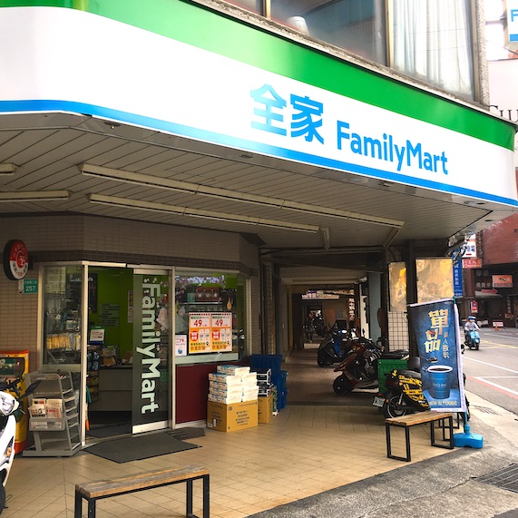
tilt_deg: +8.8
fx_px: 593
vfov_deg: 47.2
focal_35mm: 35
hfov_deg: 47.2
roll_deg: +1.9
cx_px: 261
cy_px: 262
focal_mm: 4.15
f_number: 2.2
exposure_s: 1/120
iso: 25
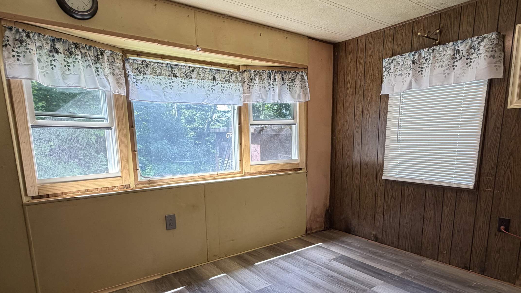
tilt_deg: -10.8
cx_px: 273
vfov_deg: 50.7
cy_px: 192
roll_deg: -0.6
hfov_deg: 81.1
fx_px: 304
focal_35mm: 22
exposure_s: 1/120
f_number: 2.2
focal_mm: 2.22
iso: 125
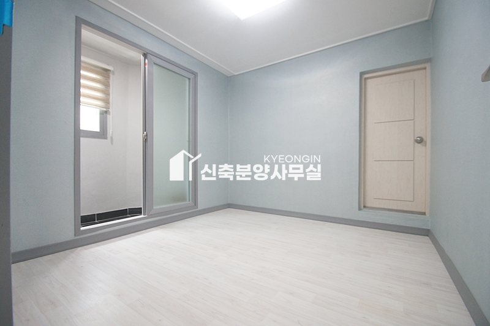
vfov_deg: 72.0
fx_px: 224
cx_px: 245
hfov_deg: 95.0
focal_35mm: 16
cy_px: 163
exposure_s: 1/100
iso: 800
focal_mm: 11
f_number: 3.5
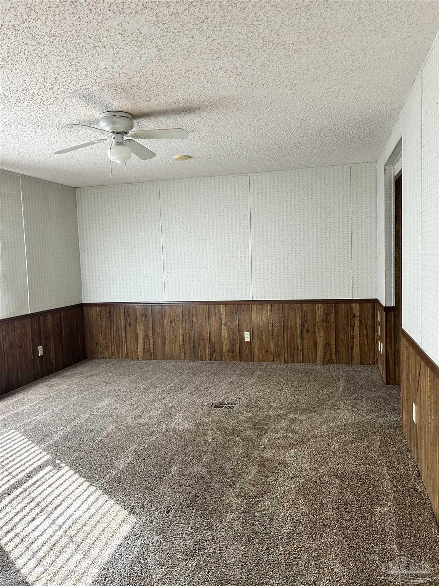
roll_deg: +0.0
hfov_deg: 53.1
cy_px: 293
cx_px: 220
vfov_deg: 67.3
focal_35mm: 26
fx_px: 440
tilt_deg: -2.1
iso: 125
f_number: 1.5
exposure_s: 1/90
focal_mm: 5.7
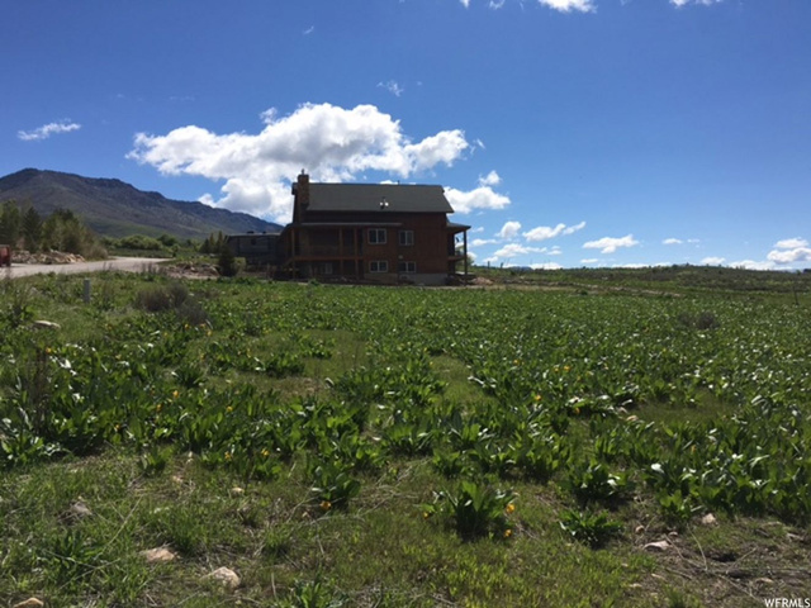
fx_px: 679
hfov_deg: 61.7
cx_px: 406
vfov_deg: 48.2
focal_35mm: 29
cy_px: 304
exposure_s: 1/2404
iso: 25
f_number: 2.2
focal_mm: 4.15
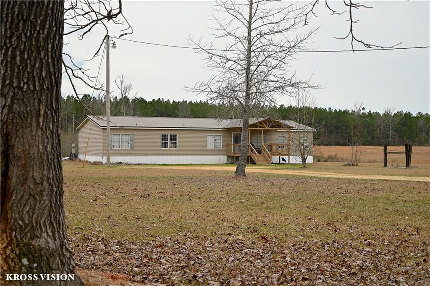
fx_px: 597
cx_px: 215
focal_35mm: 50
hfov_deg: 39.6
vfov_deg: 26.9
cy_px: 143
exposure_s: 1/250
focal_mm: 50
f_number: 8
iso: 125
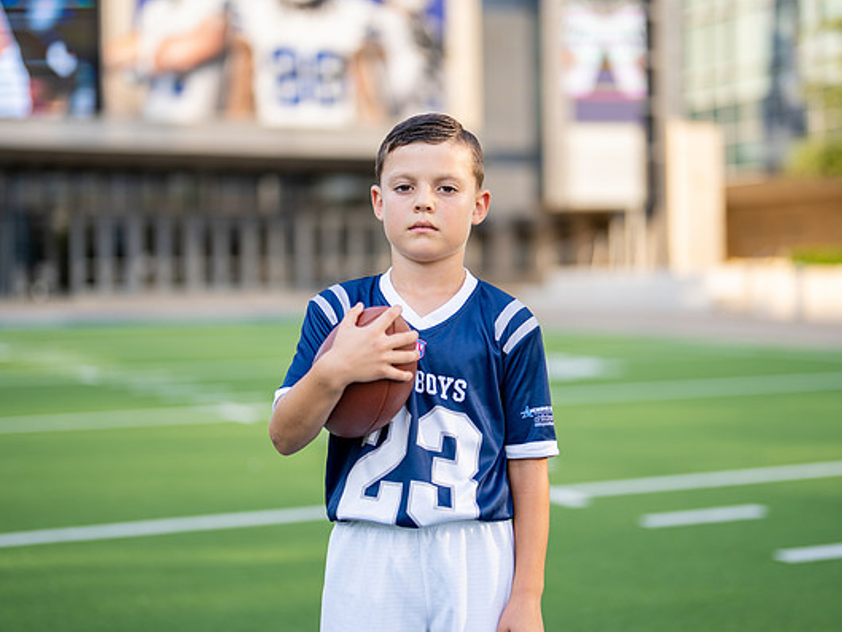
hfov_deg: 29.8
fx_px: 1581
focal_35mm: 65
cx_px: 434
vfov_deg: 22.6
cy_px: 287
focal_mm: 50
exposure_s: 1/2000
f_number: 1.2
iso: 100
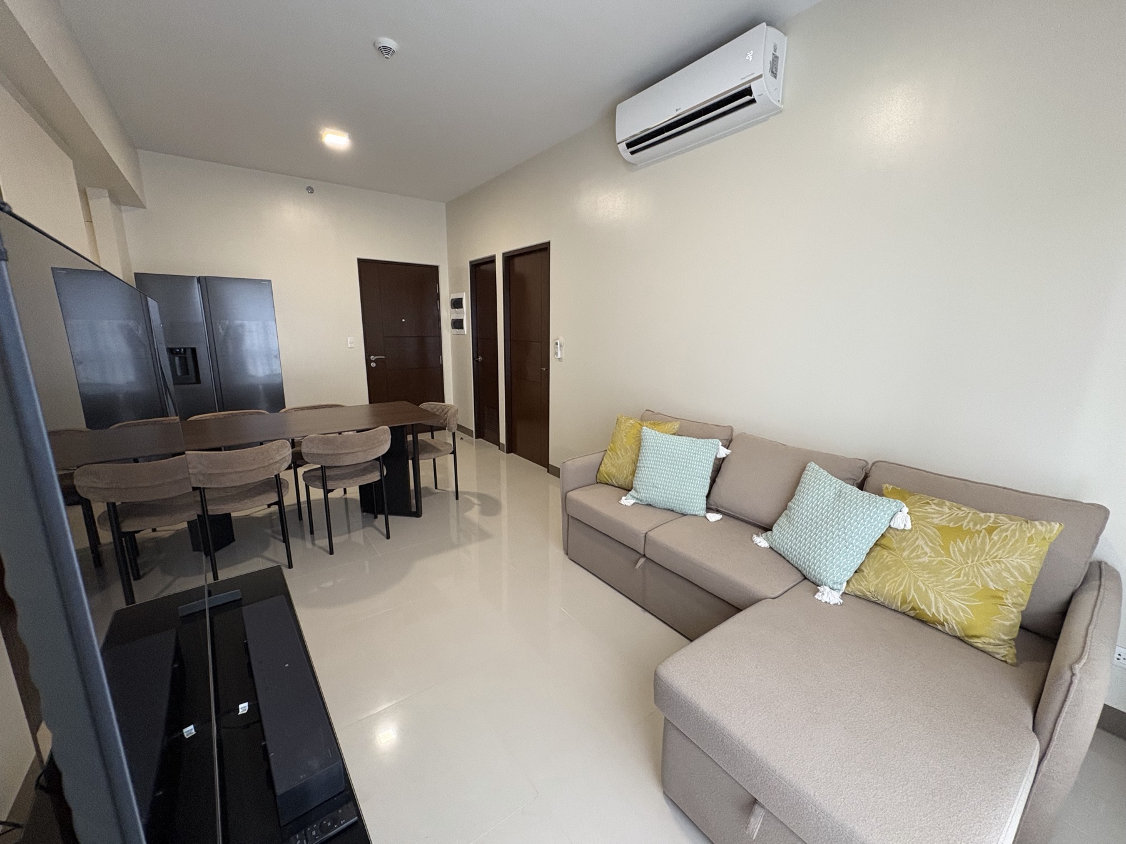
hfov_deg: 102.1
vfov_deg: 85.7
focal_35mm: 14
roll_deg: -0.3
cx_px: 563
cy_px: 422
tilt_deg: -11.8
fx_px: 455
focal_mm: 2.22
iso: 400
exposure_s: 1/60
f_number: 2.2
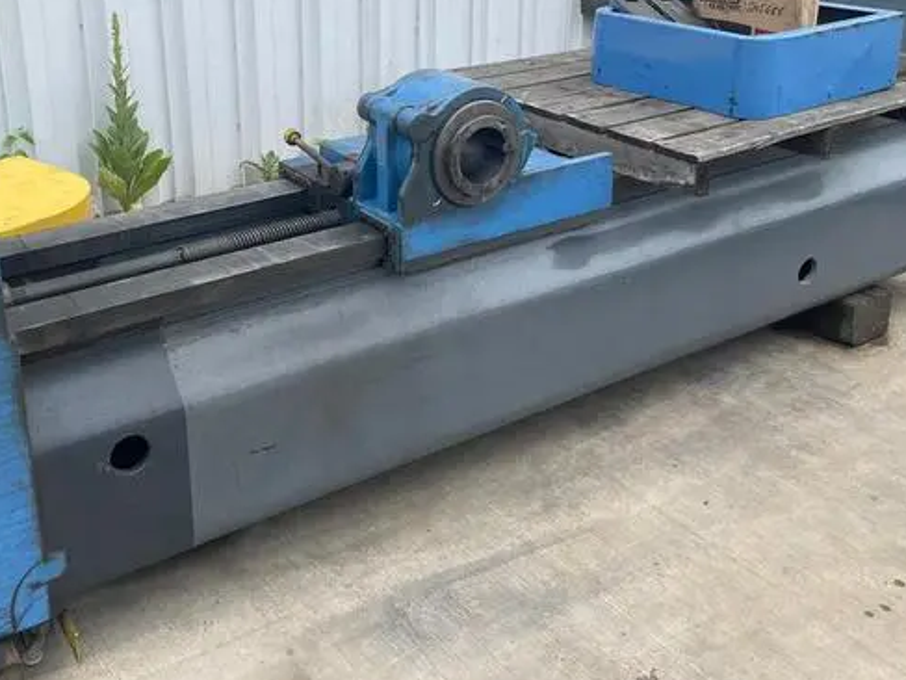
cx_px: 351
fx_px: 1047
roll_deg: +0.8
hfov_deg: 46.5
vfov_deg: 35.3
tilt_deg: -19.4
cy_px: 190
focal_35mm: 40
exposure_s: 1/1062
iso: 32
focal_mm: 4.2
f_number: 1.6
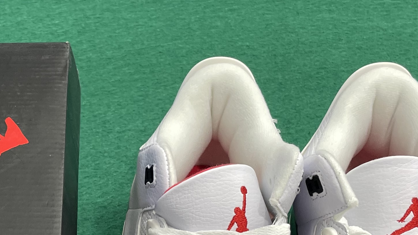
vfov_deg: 14.7
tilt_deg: -52.0
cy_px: 292
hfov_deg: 26.3
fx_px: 876
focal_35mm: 79
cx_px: 78
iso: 100
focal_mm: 4.2
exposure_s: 1/121
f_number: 1.6
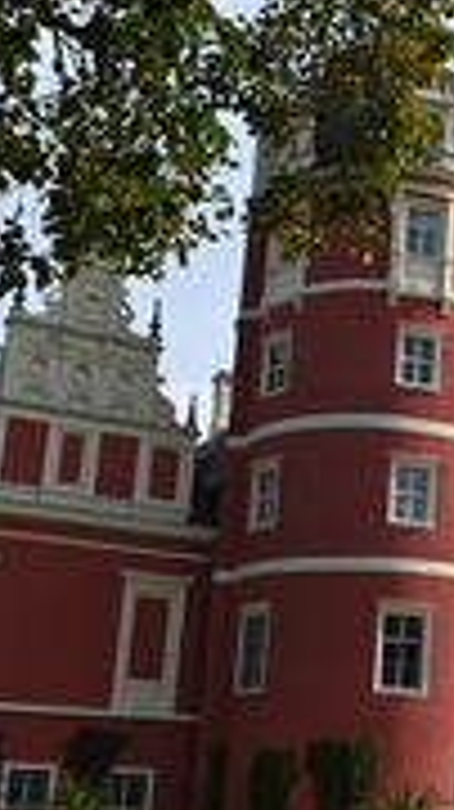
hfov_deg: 17.7
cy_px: 382
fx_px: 1394
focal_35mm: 65
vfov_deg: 32.4
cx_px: 535
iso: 100
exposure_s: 1/400
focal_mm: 28
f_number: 7.1
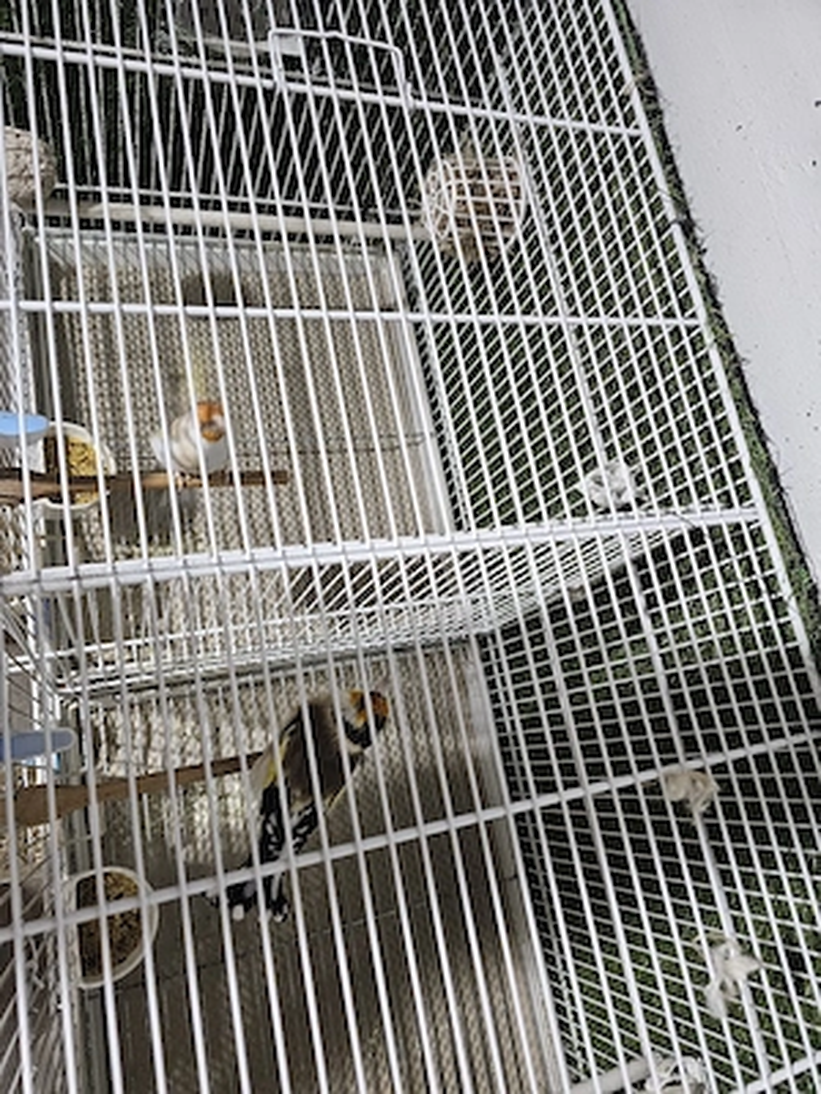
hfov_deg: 58.9
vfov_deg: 73.9
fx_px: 727
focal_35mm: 23
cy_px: 547
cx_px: 410
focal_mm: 6.3
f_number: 1.7
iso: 500
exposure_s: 1/30
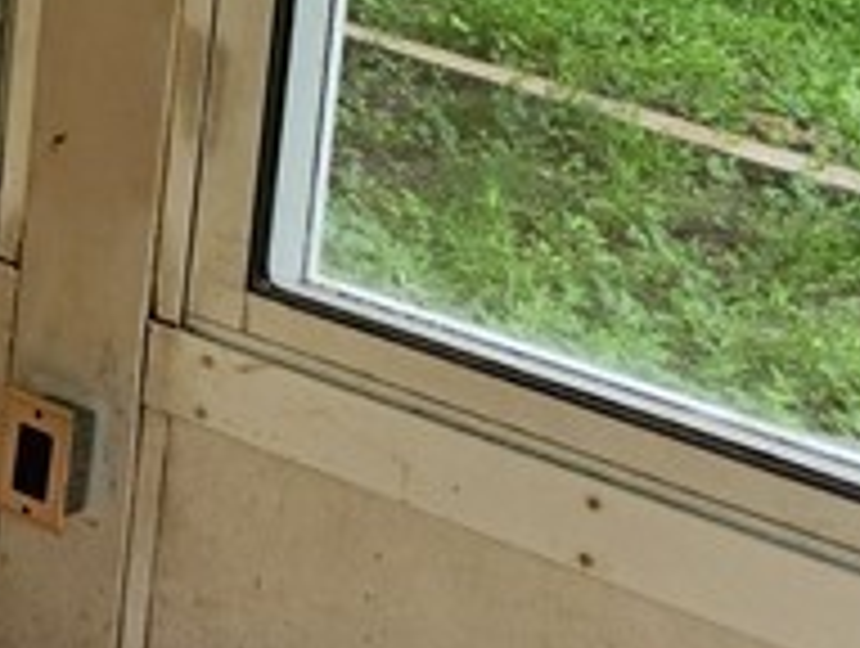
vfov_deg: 11.5
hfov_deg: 12.7
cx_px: -1157
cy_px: -346
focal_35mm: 123
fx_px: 3062
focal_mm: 5.4
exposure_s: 1/180
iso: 64
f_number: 1.8
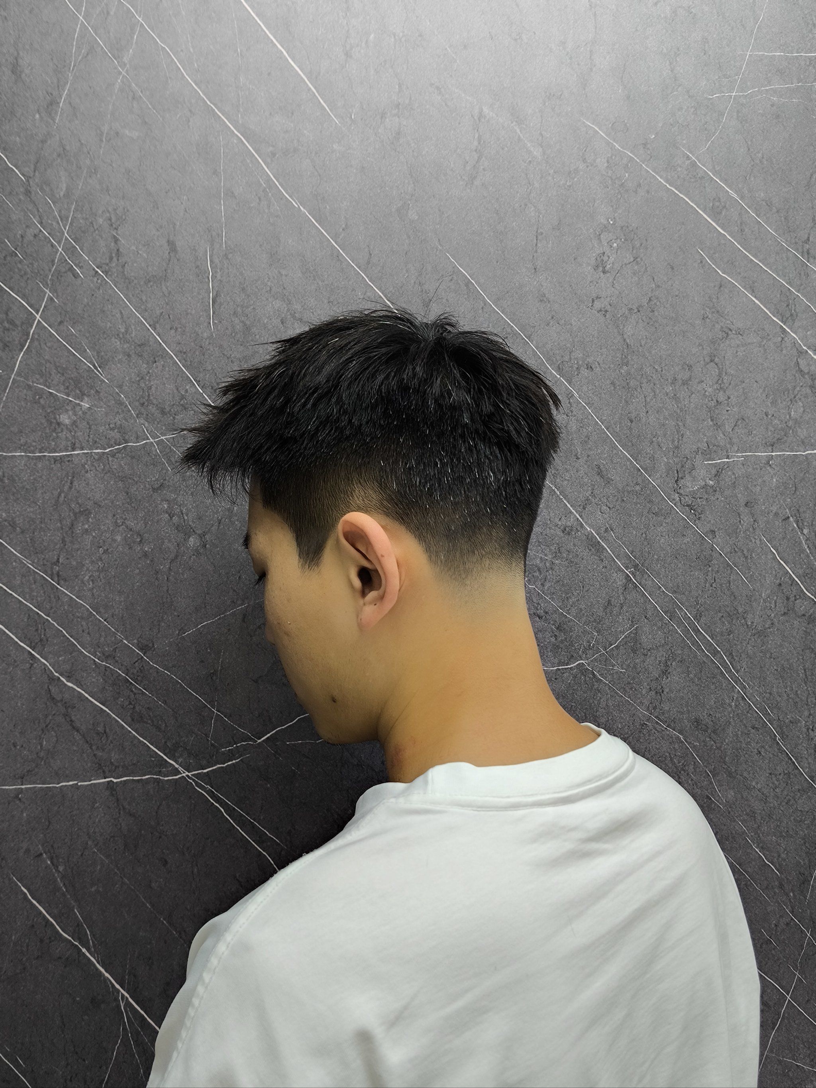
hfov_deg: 44.2
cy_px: 544
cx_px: 408
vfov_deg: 56.8
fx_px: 1006
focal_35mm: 32
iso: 160
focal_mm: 5.35
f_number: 1.7
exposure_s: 1/100
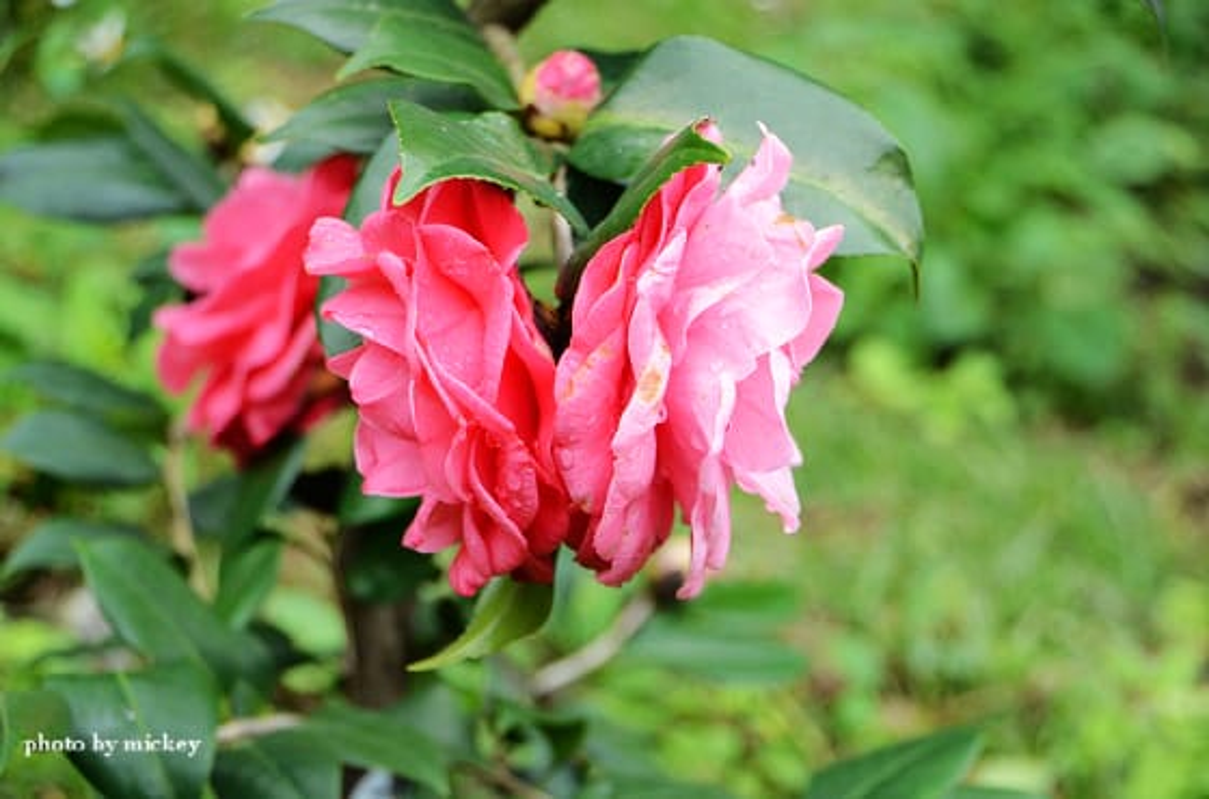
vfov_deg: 13.0
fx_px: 3516
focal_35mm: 105
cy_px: 400
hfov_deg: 19.5
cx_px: 604
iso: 800
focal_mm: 70
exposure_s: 1/125
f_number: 5.3
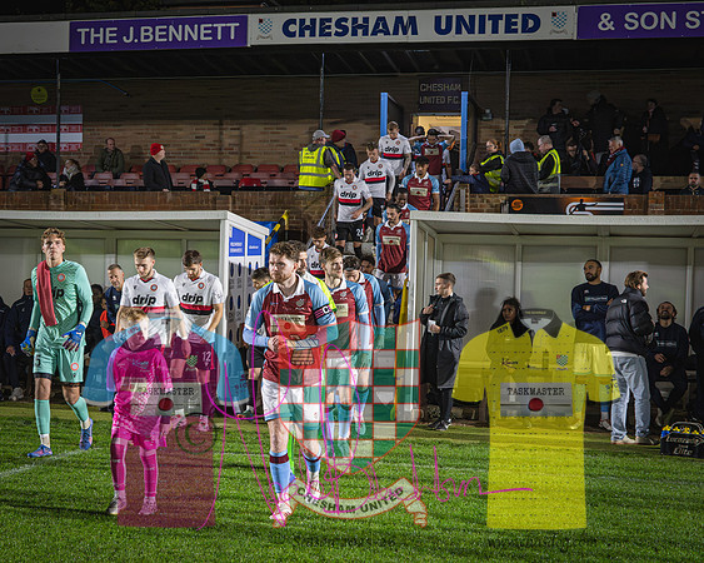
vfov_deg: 21.3
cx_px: 187
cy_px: 302
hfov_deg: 26.2
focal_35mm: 72
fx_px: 1498
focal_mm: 35
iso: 4000
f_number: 4
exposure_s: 1/200
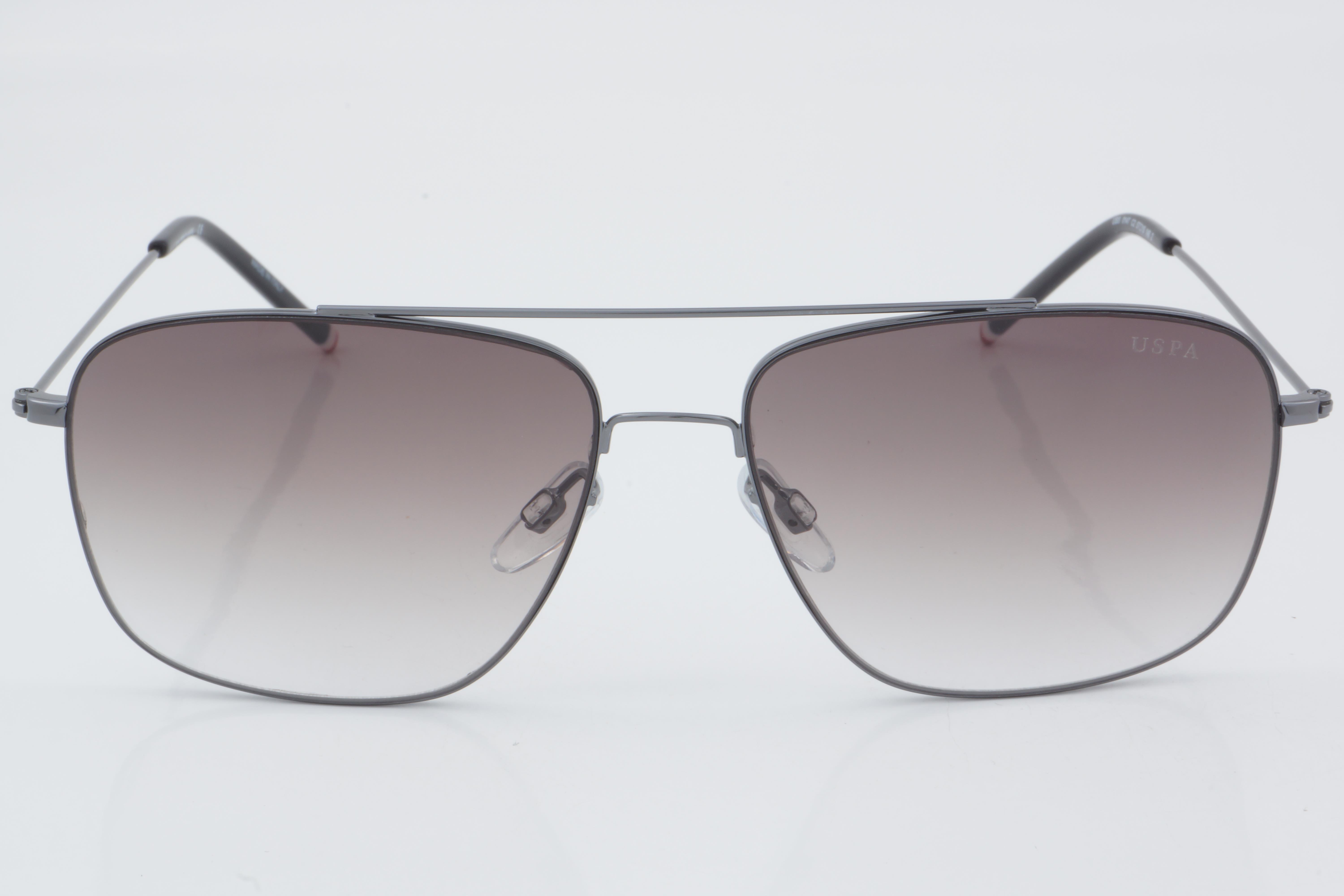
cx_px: 672
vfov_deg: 16.6
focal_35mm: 82
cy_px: 448
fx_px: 3080
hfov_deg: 24.6
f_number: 32
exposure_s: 1/3
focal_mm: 55
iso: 100
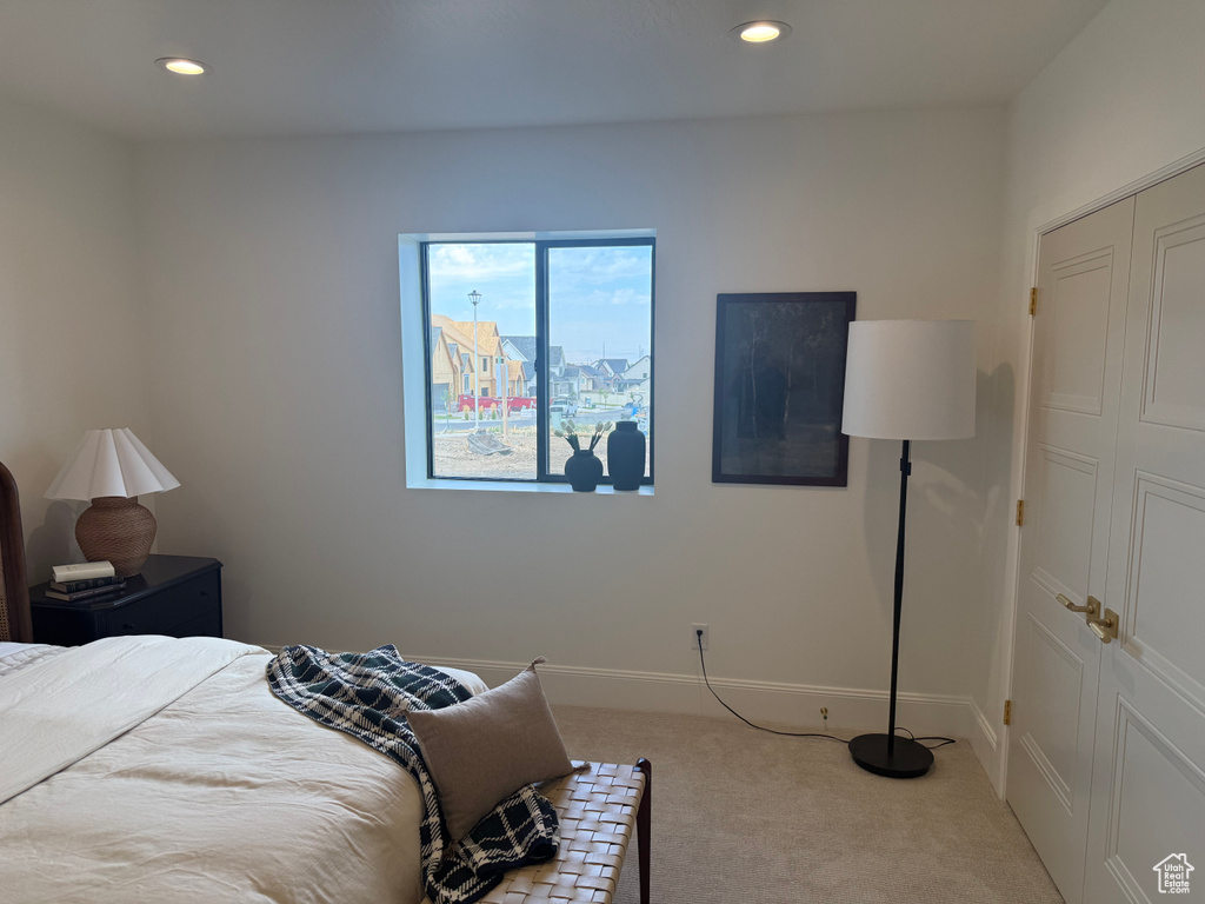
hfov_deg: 71.6
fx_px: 835
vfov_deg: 56.8
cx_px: 602
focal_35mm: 24
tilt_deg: -6.8
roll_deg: -0.7
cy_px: 452
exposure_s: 1/238
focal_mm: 6.76
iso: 100
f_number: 1.78
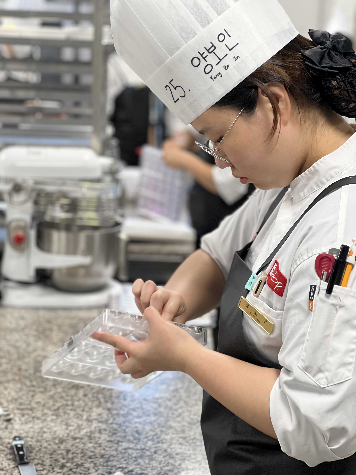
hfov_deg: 19.1
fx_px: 1056
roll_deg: -1.7
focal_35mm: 77
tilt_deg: -11.7
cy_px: 238
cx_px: 178
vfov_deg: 25.3
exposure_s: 1/40
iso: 125
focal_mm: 9
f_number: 2.8
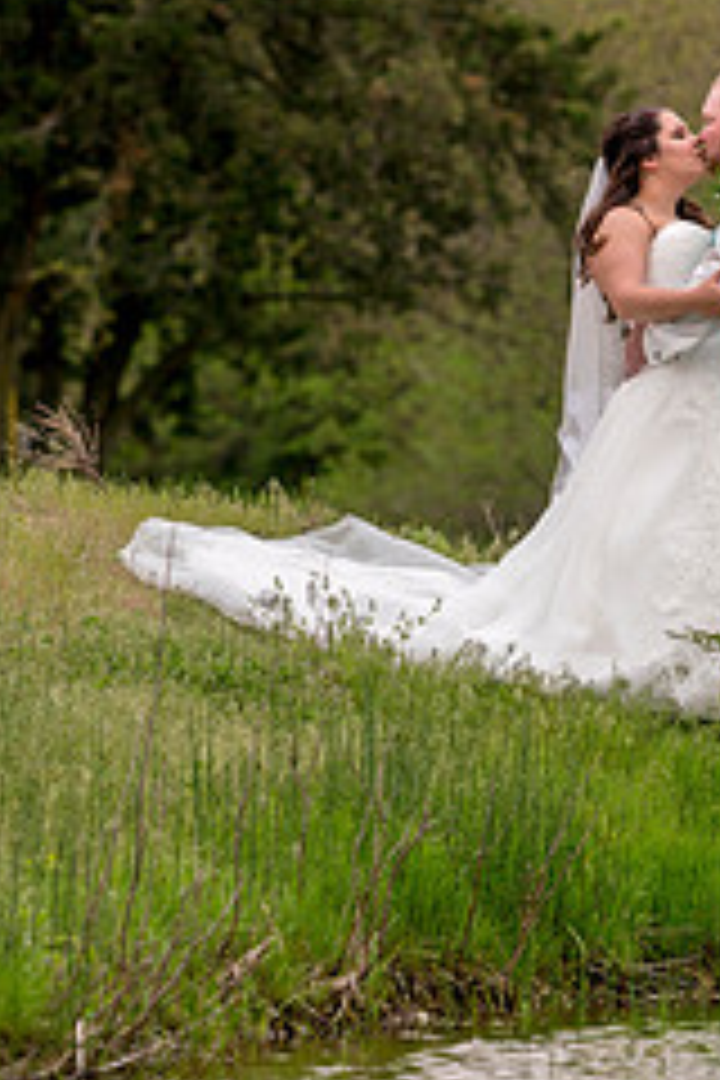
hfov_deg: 4.1
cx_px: 630
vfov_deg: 6.1
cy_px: 873
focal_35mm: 338
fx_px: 10139
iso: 320
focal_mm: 180
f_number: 5
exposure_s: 1/800
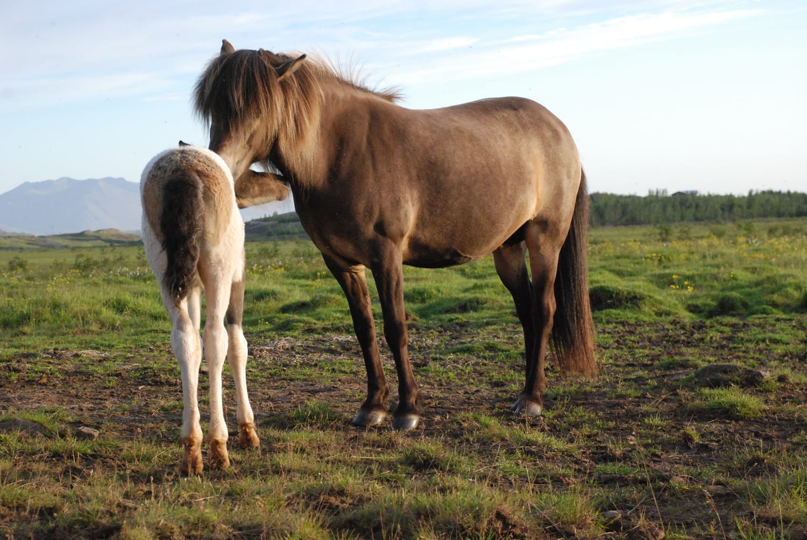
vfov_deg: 15.8
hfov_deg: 23.4
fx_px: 1953
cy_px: 270
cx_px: 404
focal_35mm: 87
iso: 1600
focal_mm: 58
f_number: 6.3
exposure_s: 1/640
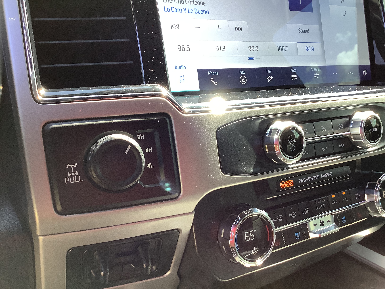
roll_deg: -0.9
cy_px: 144
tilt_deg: -17.2
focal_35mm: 31
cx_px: 192
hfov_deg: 58.4
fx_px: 345
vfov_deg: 45.4
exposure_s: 1/120
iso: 80
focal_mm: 3.3
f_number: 2.4
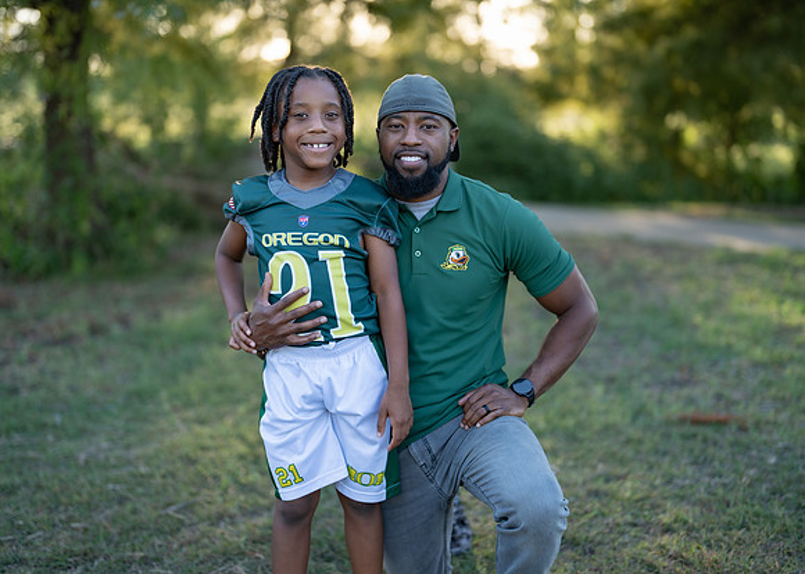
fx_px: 1230
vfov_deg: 26.3
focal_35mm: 54
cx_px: 402
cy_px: 287
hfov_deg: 36.2
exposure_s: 1/640
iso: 100
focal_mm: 50
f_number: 1.2
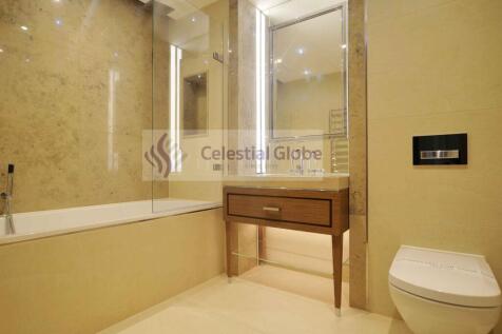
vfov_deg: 61.9
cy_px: 167
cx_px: 251
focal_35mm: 20
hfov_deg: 84.0
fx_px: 279
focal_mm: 20
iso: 400
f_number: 4.5
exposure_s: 1/80
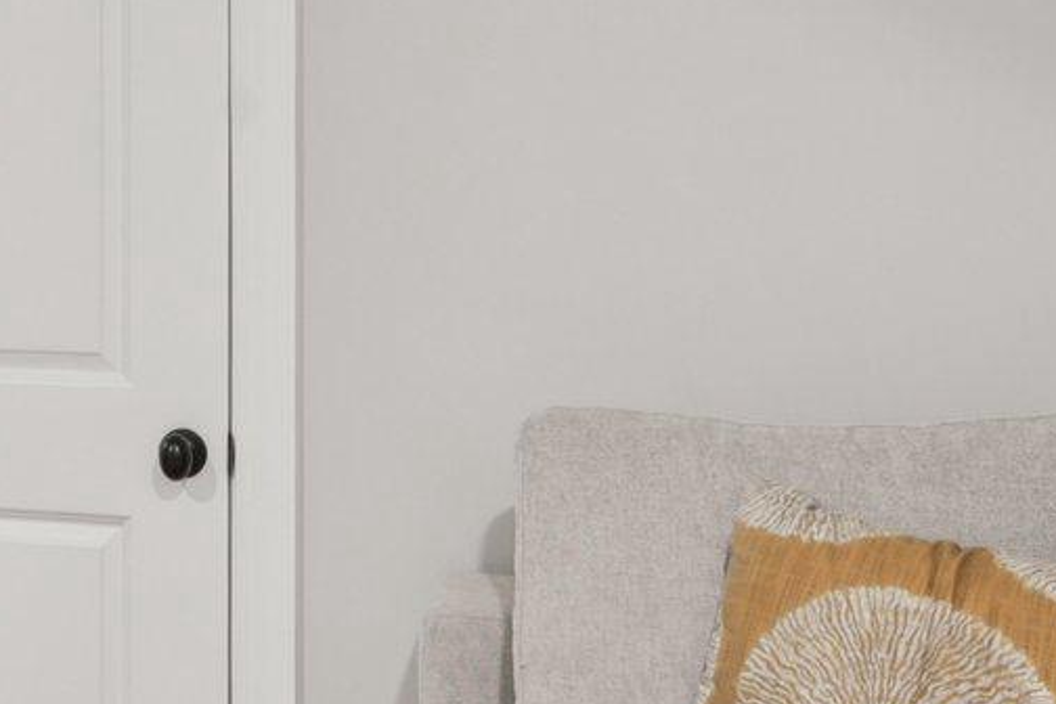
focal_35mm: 65
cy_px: 114
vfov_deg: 20.6
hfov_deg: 29.1
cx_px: 10
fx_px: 1907
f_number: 8
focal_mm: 16
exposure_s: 1/8
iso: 400
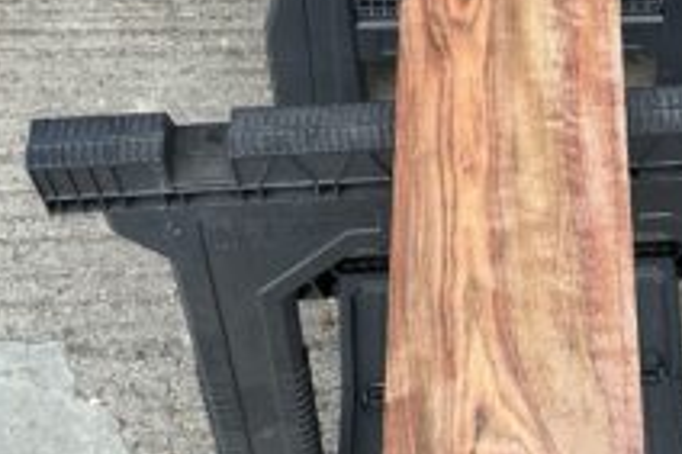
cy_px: 34
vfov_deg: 17.6
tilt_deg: -61.5
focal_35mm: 76
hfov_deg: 26.4
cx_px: 499
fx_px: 1439
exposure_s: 1/100
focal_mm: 3
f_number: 1.8
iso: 16
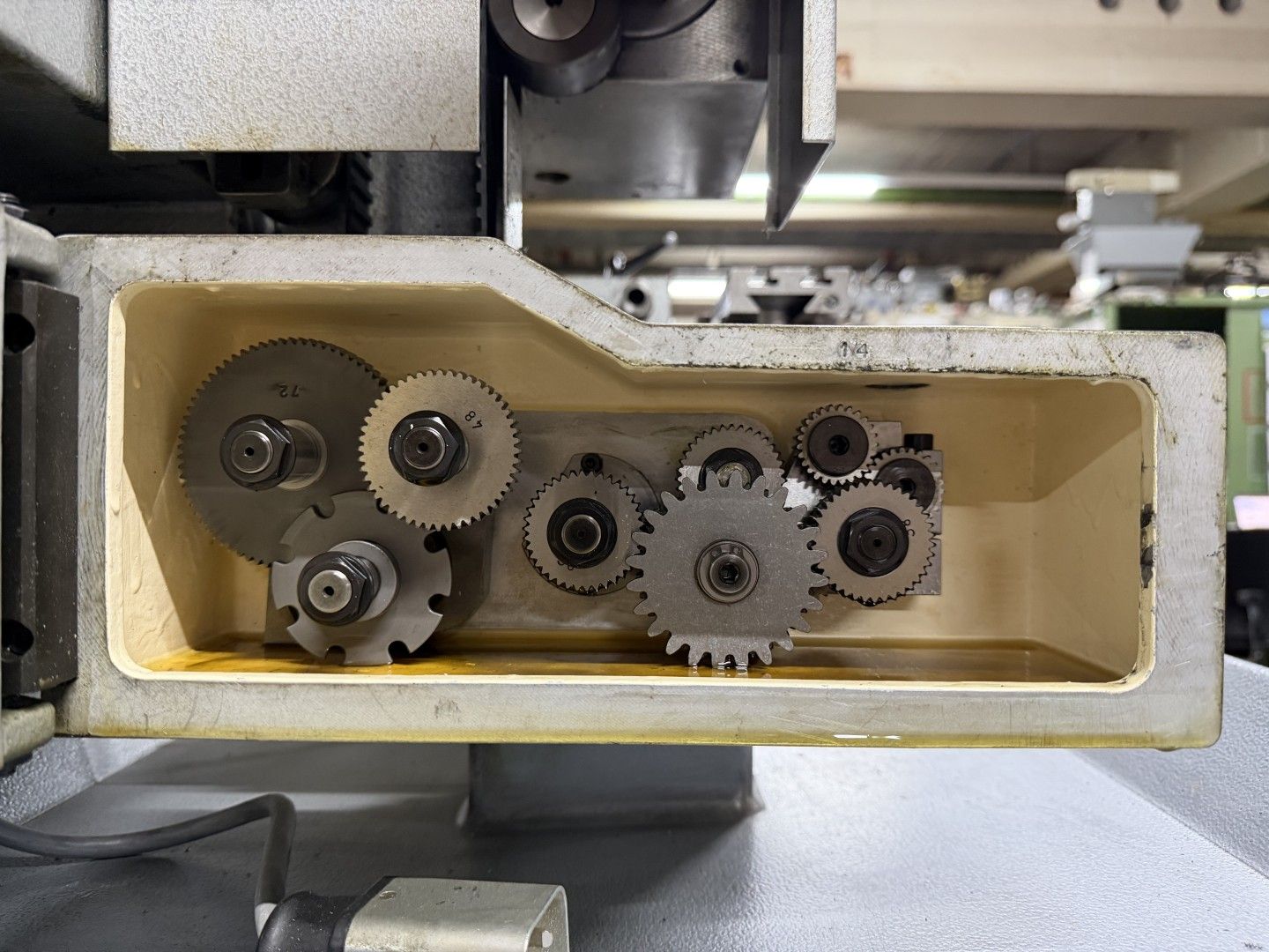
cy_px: 476
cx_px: 634
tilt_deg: -0.4
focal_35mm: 24
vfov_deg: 56.8
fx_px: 880
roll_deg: -1.1
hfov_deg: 71.6
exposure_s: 1/50
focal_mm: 6.76
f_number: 1.78
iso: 320
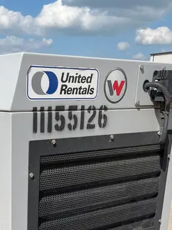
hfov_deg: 24.4
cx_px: 13
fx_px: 384
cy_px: 230
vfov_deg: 30.8
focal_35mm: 58
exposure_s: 1/4651
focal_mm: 5.1
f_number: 1.6
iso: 50
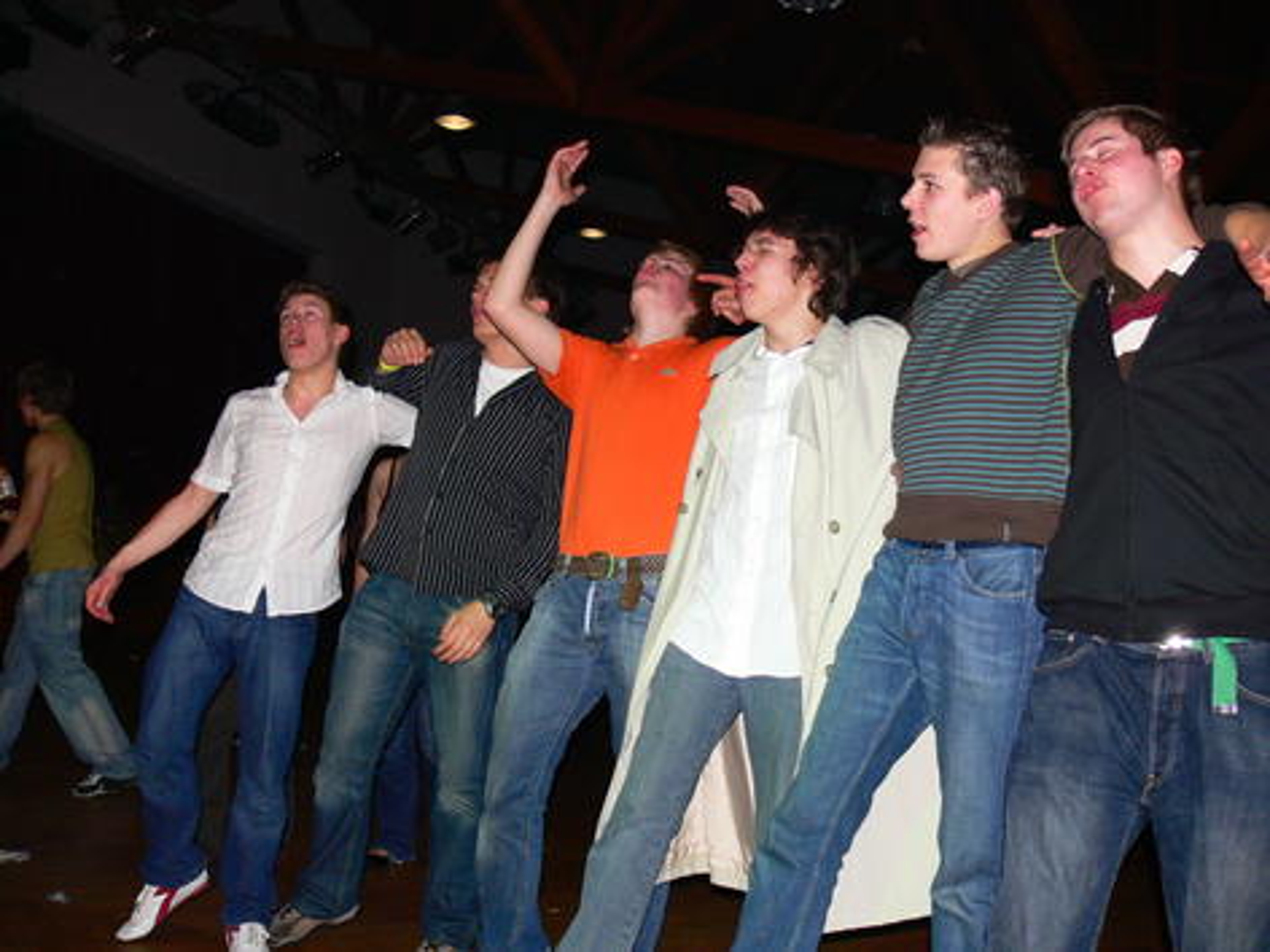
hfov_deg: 52.6
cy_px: 476
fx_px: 1284
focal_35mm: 35
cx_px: 635
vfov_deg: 40.7
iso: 100
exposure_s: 1/30
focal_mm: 7.4
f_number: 2.8
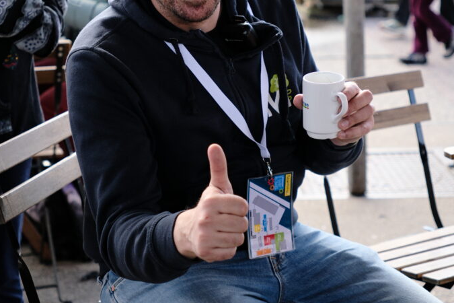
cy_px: 92
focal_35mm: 88
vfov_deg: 15.5
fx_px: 1110
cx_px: 226
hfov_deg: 23.1
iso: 800
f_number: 2.8
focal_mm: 38.6
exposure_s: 1/1000
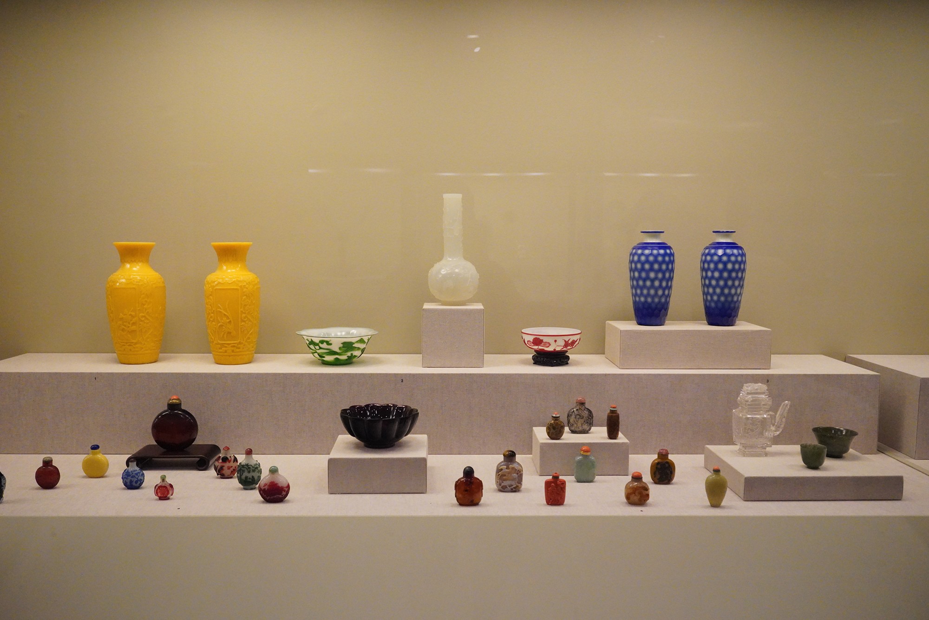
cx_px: 464
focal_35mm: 33
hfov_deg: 57.2
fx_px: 852
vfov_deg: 40.0
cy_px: 310
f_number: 6.3
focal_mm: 33
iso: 12800
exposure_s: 1/100
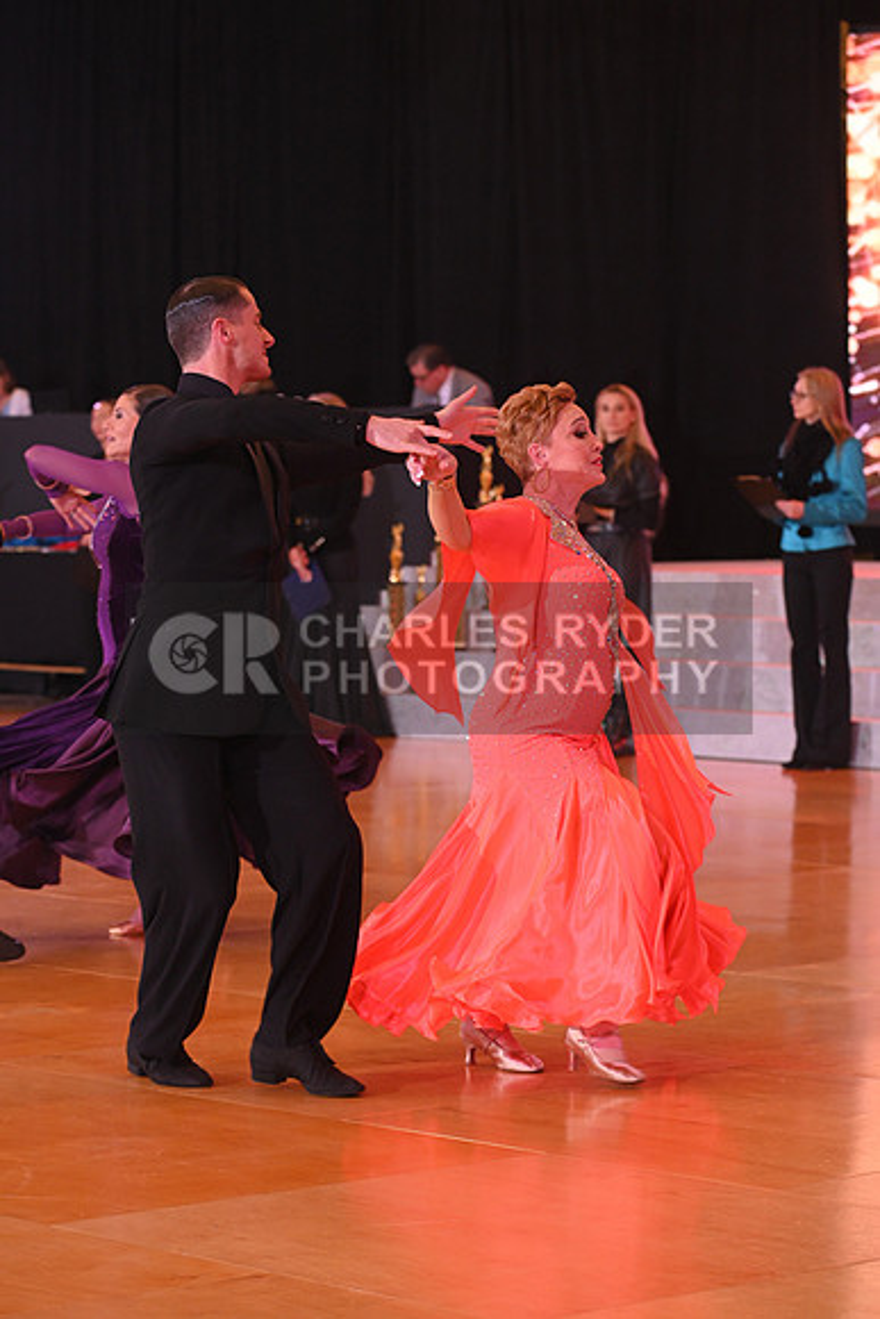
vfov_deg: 17.6
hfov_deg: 11.8
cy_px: 660
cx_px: 440
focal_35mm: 116
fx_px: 4250
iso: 2500
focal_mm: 116
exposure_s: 1/200
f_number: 5.6
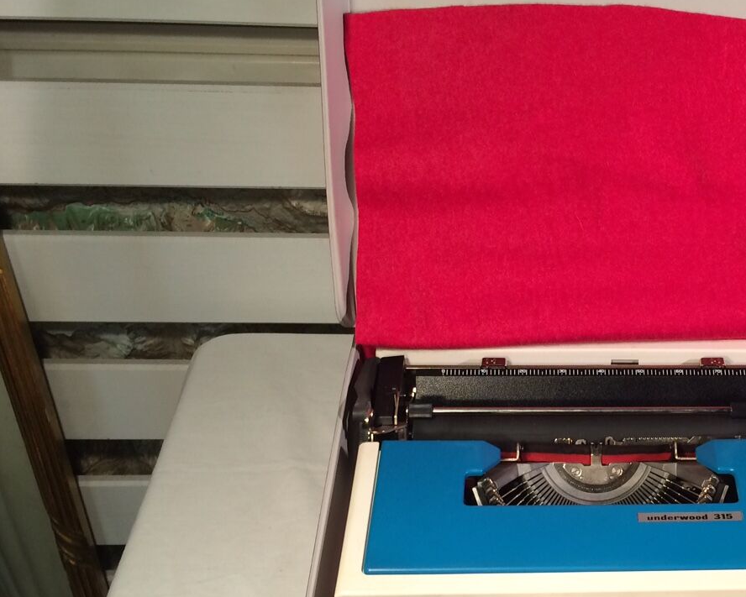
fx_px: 1148
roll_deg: -2.4
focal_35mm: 52
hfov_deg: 34.7
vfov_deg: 29.0
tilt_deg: -40.7
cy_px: 388
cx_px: 617
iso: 40
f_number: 2.2
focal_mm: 4.15
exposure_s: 1/33
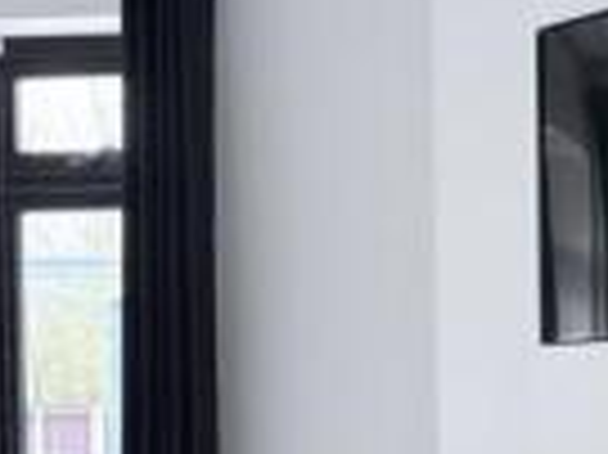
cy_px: 443
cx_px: 534
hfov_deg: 17.4
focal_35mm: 112
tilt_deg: -1.3
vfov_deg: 13.0
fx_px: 1965
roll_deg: +0.9
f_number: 1.6
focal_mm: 5.96
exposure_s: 1/121
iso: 100
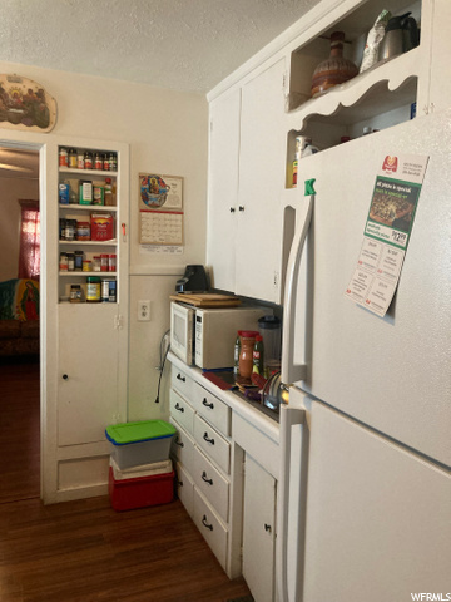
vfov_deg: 63.4
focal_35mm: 28
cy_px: 301
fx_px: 486
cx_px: 226
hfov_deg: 49.7
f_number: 1.8
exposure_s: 1/40
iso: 250
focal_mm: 3.99
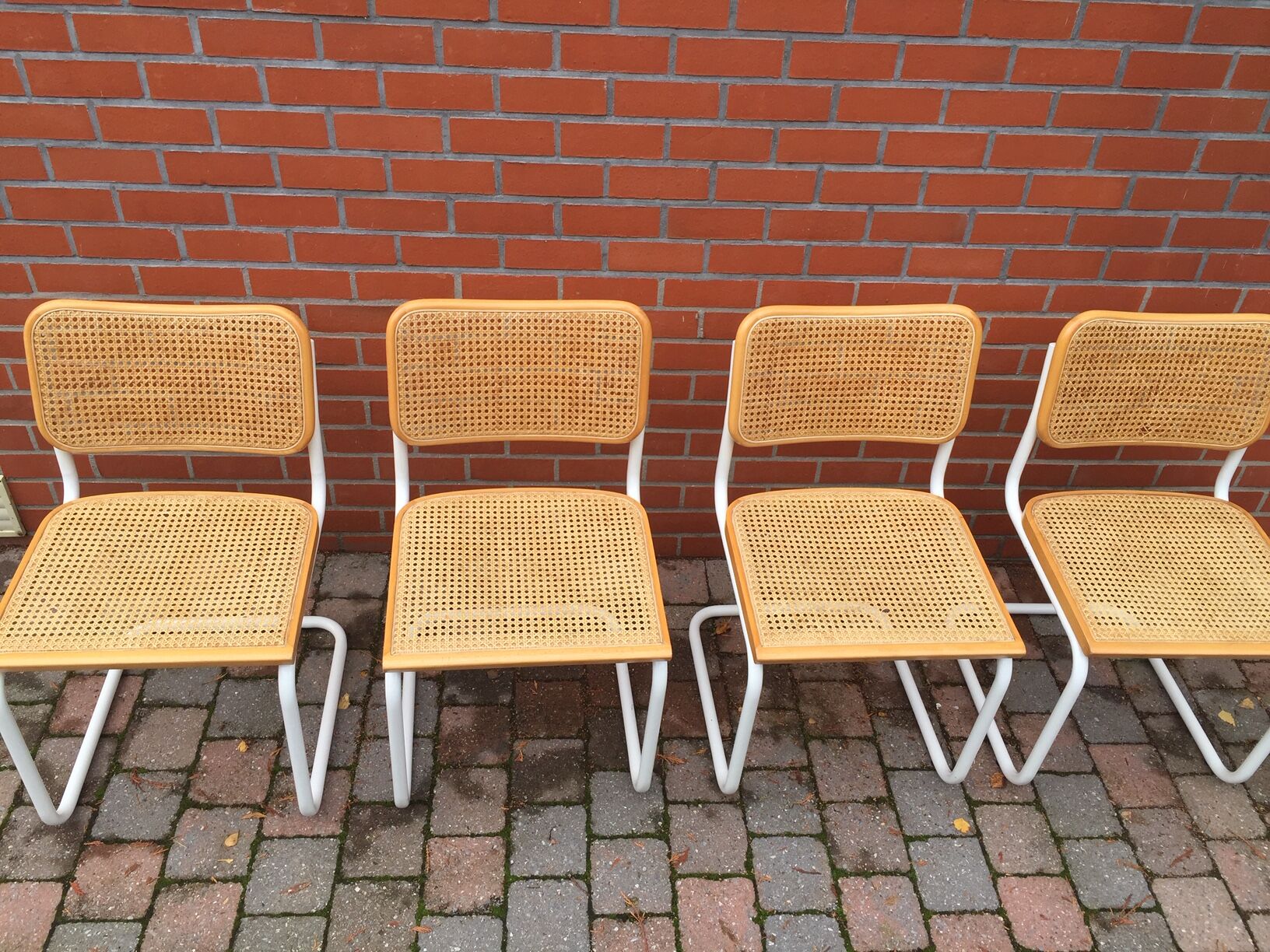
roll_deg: -4.6
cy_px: 476
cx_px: 635
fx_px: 1064
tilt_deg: -40.3
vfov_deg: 48.2
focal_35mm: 29
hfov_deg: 61.7
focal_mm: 4.15
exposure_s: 1/430
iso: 32
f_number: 2.2
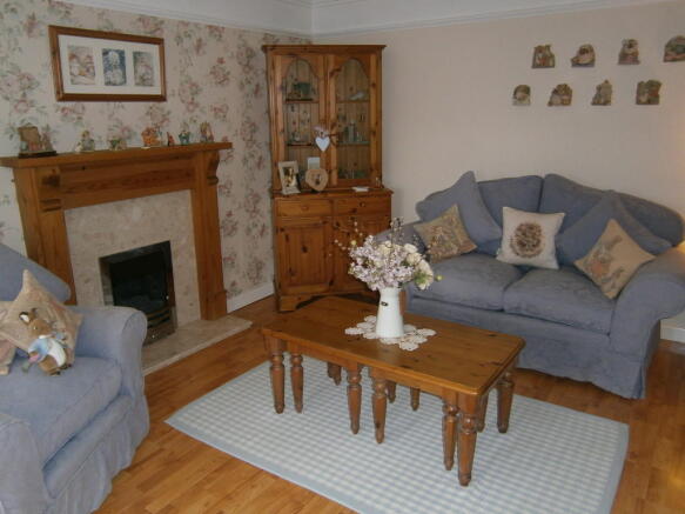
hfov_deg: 67.3
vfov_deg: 53.0
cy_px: 257
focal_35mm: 26
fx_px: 514
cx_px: 342
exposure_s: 1/30
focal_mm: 4.7
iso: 125
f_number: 2.8
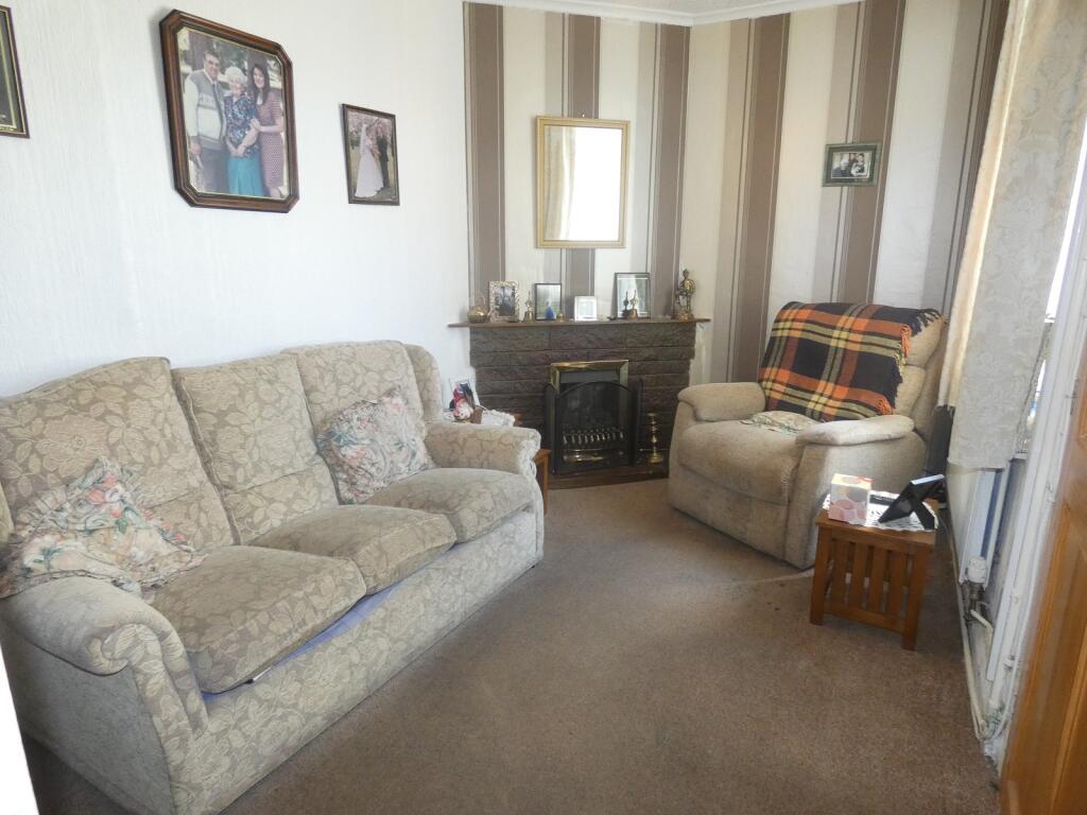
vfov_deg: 66.0
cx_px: 544
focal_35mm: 20
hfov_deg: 81.7
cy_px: 408
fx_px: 628
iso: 500
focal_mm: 3.6
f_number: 2.8
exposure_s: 1/60
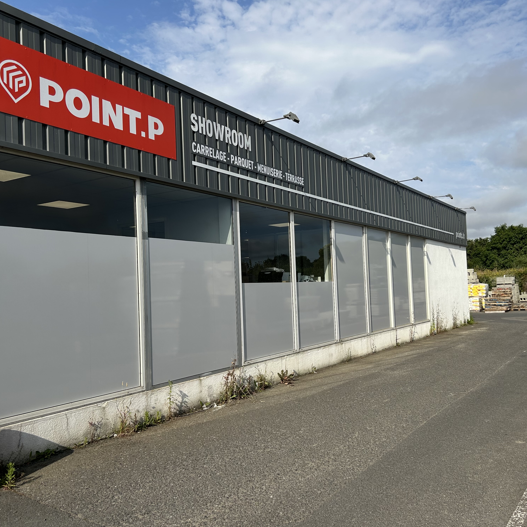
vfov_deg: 52.5
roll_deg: +2.1
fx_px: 534
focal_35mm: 31
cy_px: 264
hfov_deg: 52.4
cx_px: 289
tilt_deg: +3.4
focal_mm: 5.7
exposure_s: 1/6579
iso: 50
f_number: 1.5
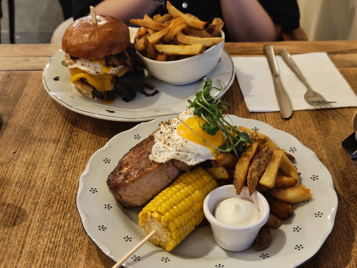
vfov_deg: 29.1
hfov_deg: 38.2
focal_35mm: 50
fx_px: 516
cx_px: 178
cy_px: 134
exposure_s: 1/33.3
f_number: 1.68
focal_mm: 6.57
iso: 825
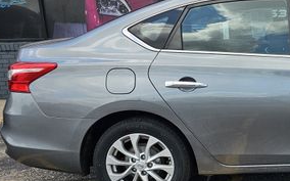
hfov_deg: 32.6
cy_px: 127
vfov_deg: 23.4
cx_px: 316
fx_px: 434
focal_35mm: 55
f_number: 1.7
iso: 25
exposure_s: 1/719
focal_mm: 6.3
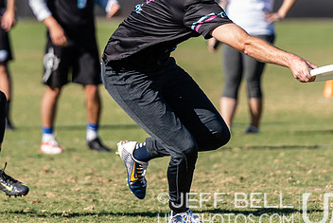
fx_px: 5404
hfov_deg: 3.5
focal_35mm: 584
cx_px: 144
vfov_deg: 2.4
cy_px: 28
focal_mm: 200
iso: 200
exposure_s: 1/2000
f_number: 2.8
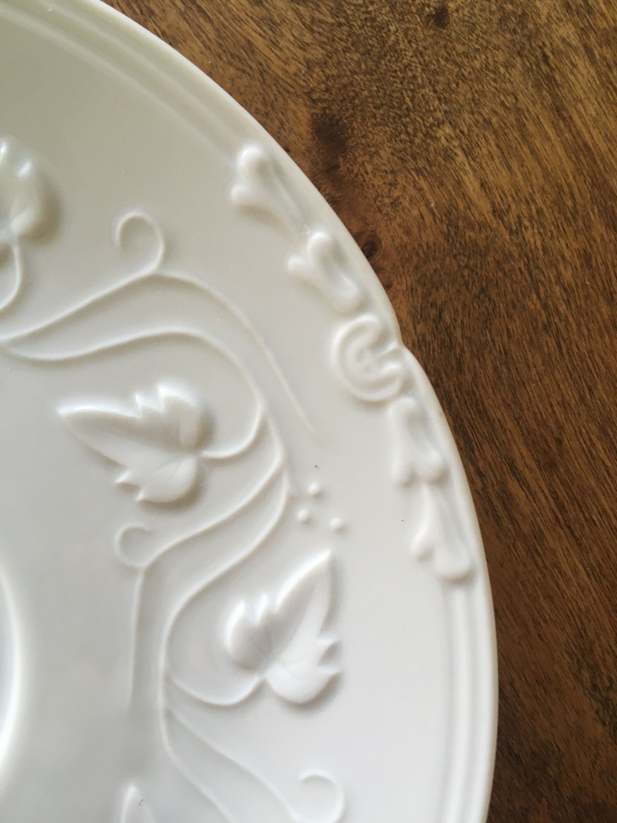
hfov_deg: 48.2
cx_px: 308
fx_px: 689
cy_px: 412
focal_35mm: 29
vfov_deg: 61.7
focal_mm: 4.15
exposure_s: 1/33
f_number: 2.2
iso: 125
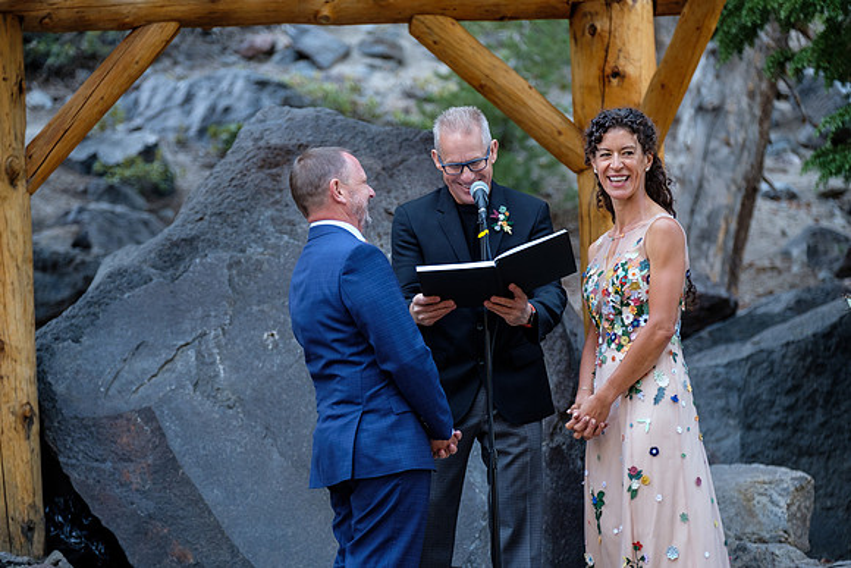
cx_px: 426
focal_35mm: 142
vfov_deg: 9.7
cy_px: 284
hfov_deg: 14.4
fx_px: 3357
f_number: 2.8
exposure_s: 1/60
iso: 640
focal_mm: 94.5
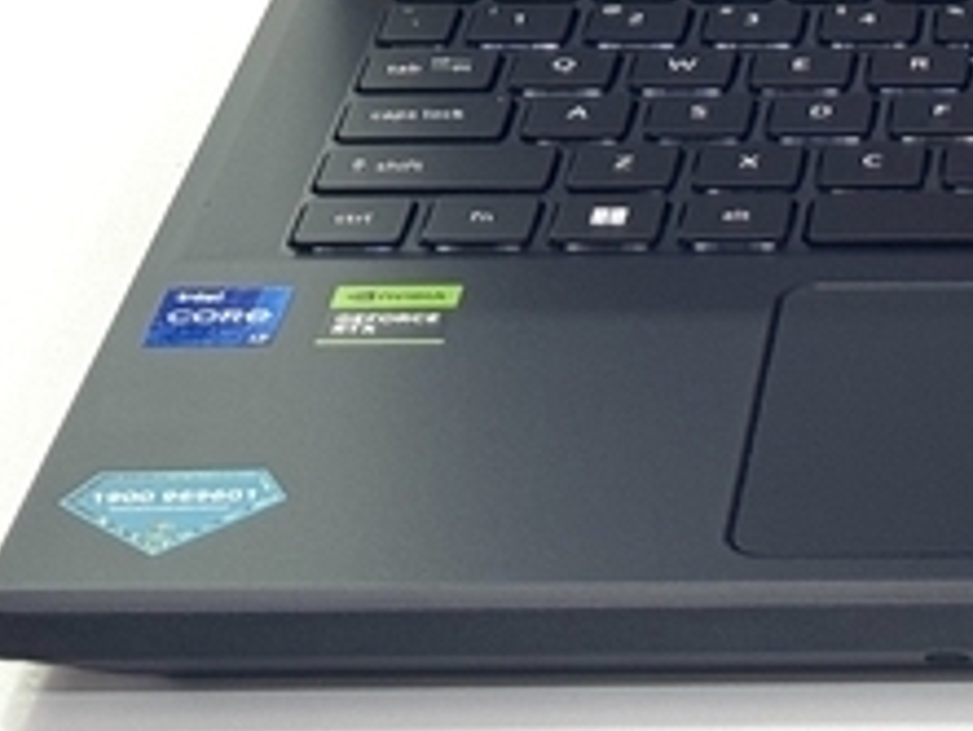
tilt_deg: -17.5
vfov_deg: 8.3
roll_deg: +1.0
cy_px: -484
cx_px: 1308
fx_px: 4894
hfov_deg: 11.0
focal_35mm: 174
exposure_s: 1/100
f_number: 1.78
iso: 64
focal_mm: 6.76
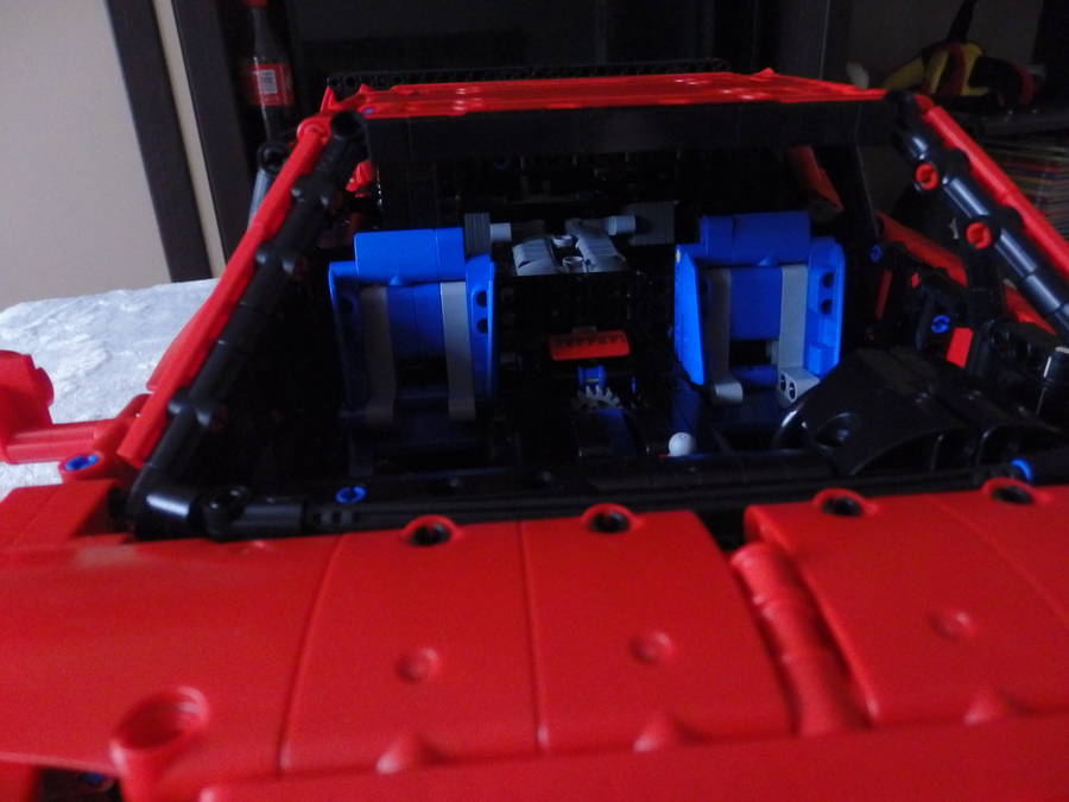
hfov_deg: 69.4
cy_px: 401
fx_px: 772
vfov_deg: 54.9
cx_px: 534
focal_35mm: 25
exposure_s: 1/25
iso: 1600
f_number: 3
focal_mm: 4.5
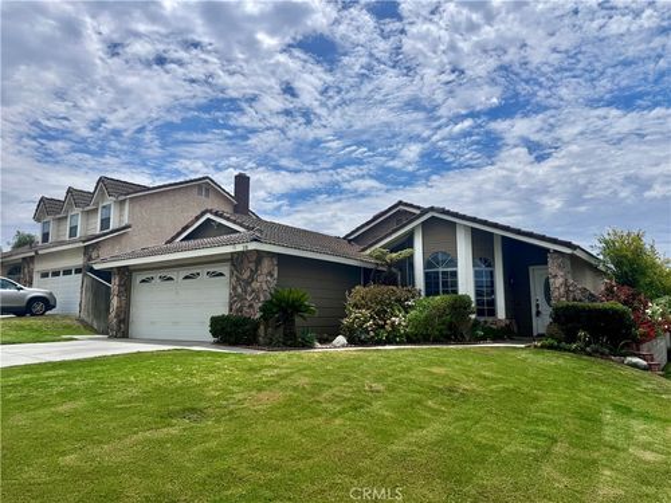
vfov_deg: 56.8
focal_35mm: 24
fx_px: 465
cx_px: 336
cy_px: 252
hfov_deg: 71.6
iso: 80
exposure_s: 1/12346
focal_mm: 6.76
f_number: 1.78
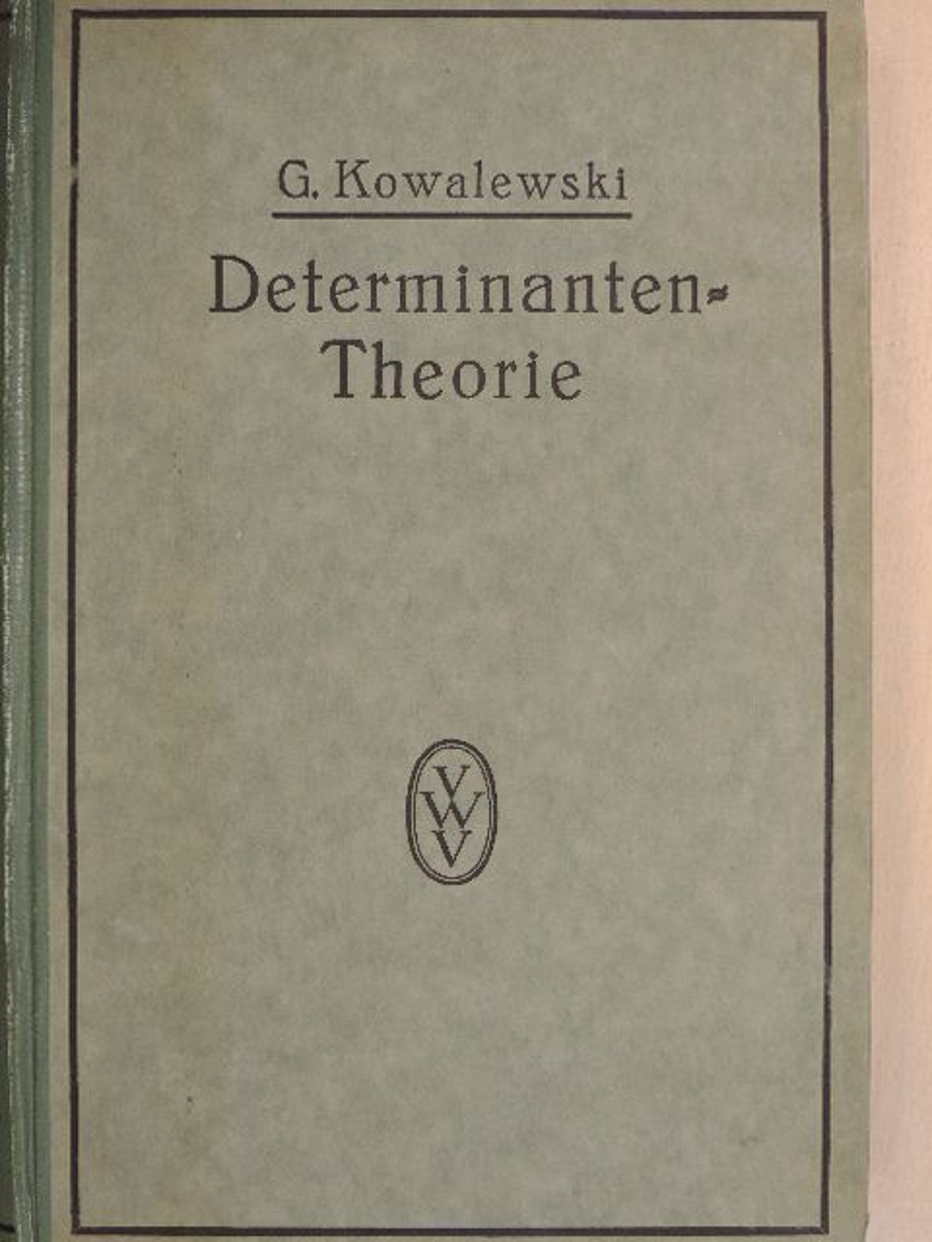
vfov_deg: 34.9
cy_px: 621
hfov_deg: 26.6
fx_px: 1974
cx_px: 466
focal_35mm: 55
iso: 400
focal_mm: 9.8
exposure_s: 1/25
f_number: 3.7
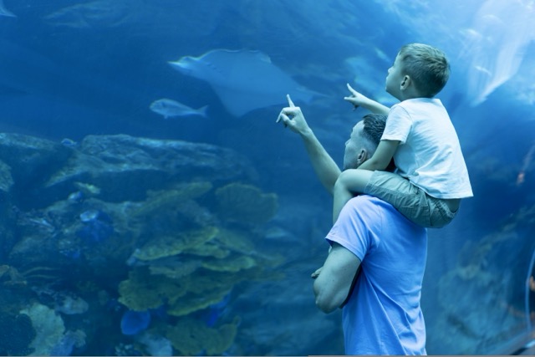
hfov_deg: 36.2
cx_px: 268
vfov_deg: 24.6
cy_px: 178
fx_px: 817
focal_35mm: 55
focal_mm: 55
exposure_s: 1/400
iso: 800
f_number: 2
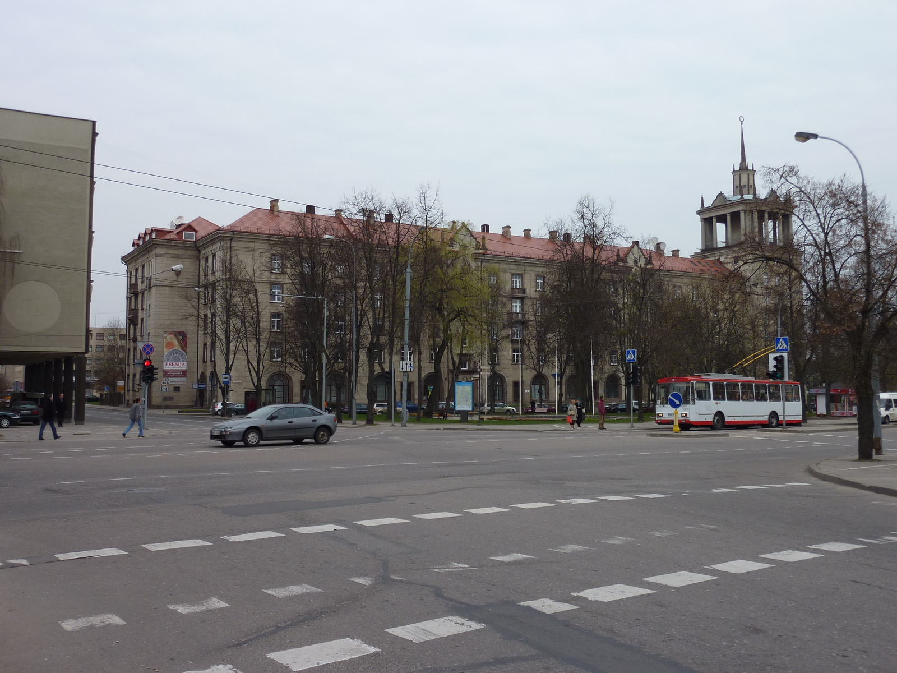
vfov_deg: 44.2
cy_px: 336
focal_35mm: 32
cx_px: 448
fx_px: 829
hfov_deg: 56.8
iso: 80
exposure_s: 1/500
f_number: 4
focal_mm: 5.3
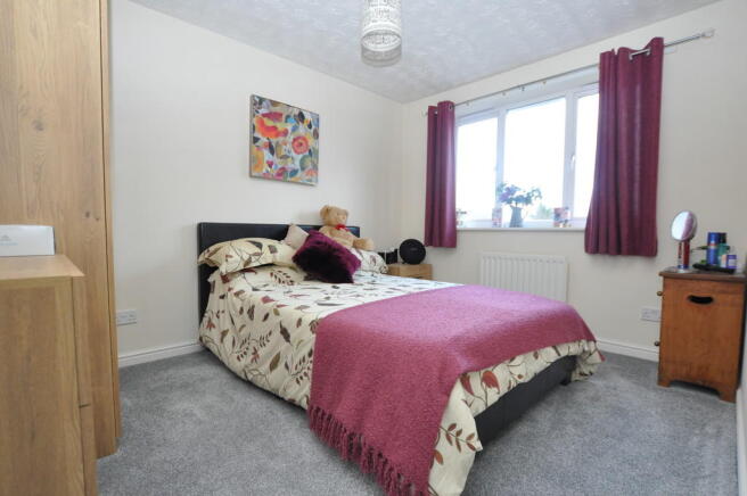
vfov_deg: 71.9
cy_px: 248
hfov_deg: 95.0
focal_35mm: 16
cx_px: 374
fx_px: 342
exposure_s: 1/50
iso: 800
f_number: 3.5
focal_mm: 11
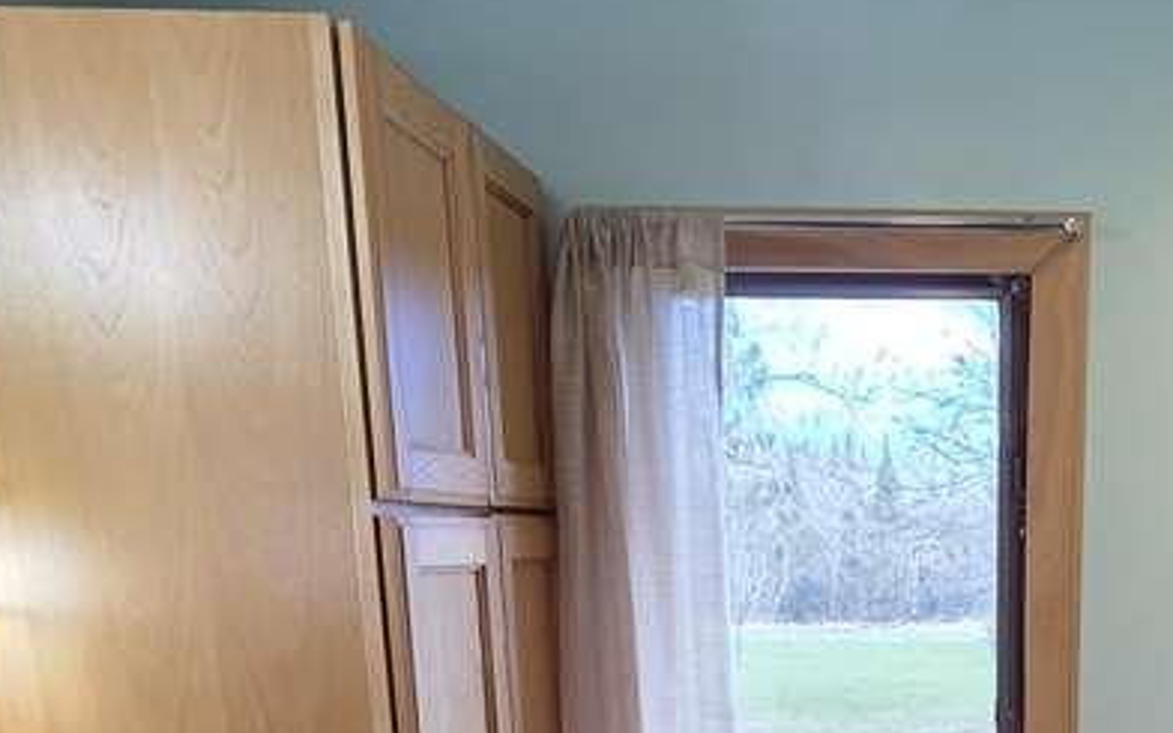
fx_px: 1439
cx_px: 1011
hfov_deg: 41.5
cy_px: 936
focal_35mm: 45
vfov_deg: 25.0
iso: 80
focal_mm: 2.2
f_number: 1.9
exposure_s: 1/120
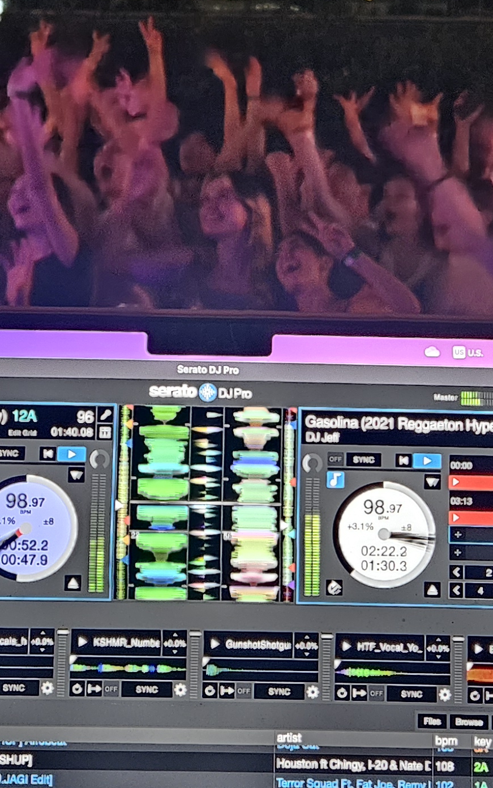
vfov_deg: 28.4
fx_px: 1504
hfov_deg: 18.6
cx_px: 227
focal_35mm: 70
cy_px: 107
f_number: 1.8
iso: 640
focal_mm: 5.4
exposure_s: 1/25
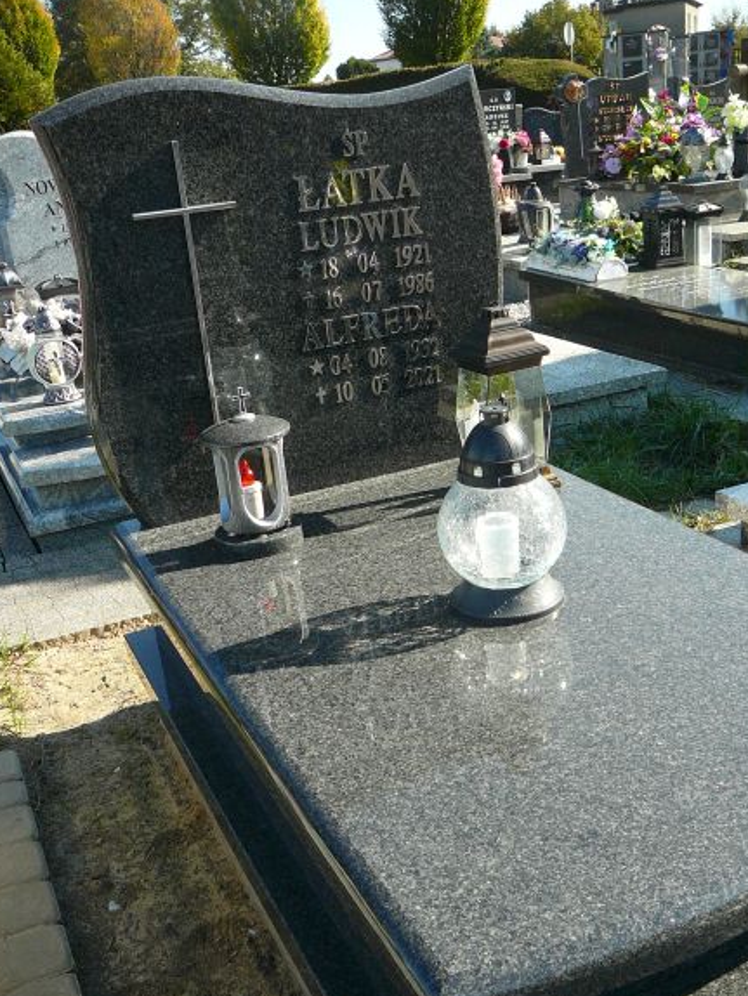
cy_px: 550
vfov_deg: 47.8
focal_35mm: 39
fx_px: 1123
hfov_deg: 36.8
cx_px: 404
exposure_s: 1/400
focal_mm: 5.2
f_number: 2.8
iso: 80
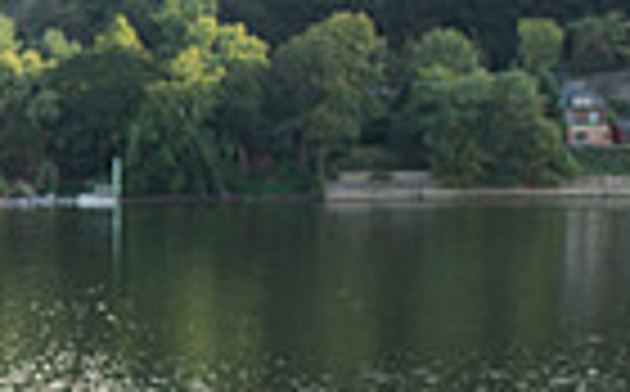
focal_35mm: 149
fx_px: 2554
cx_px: -338
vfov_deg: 8.7
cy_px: 387
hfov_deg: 13.2
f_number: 3.2
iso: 200
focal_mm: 35
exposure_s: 1/1250
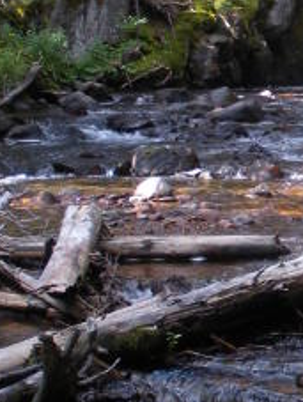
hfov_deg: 10.7
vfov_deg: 14.6
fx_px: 1571
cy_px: 185
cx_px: 434
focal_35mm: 135
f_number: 3.5
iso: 64
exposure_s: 1/41.3
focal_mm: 6.3
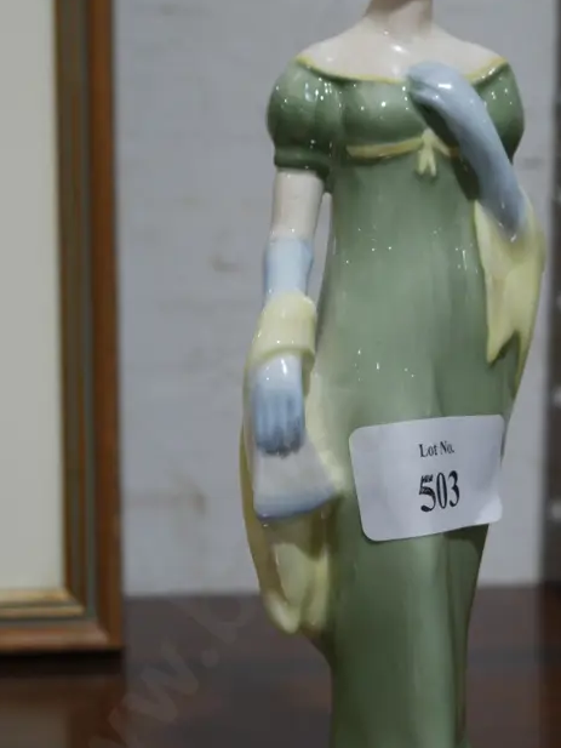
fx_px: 1793
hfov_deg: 17.7
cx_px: 407
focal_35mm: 83
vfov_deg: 23.6
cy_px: 362
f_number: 5.3
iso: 320
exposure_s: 1/60
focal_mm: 25
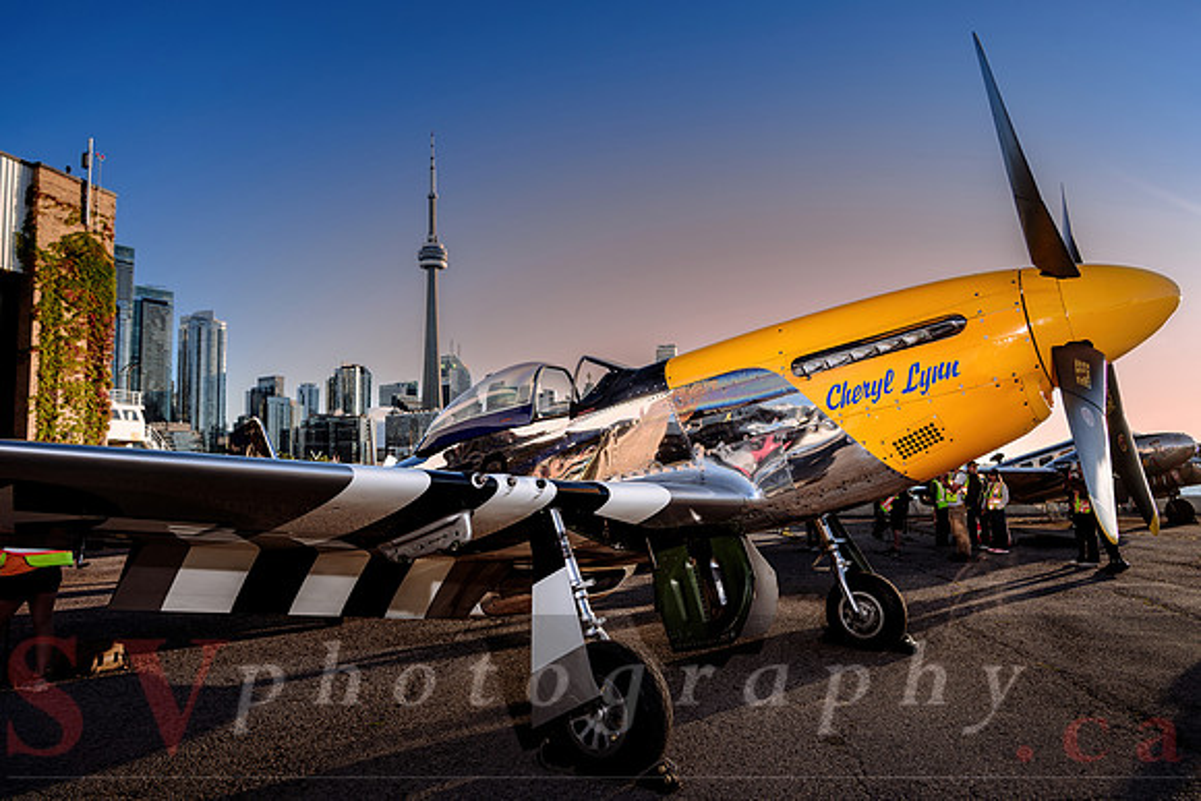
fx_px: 801
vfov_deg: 53.1
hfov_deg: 73.7
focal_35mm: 24
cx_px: 600
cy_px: 400
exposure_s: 1/160
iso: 64
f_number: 4.5
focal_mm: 24
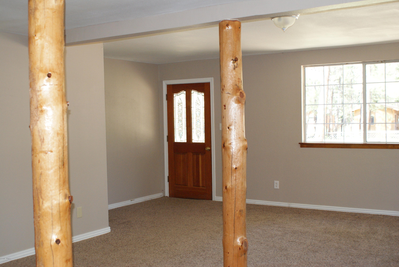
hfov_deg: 46.3
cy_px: 134
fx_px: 466
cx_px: 200
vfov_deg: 32.0
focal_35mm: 42
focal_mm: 28
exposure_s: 1/60
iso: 400
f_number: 4.5
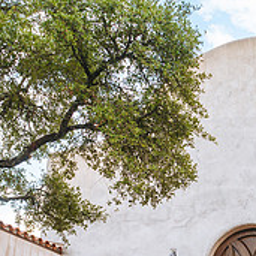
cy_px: 201
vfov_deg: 24.6
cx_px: 205
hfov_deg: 24.6
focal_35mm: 69
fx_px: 577
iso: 200
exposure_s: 1/320
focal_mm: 24
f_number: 3.2
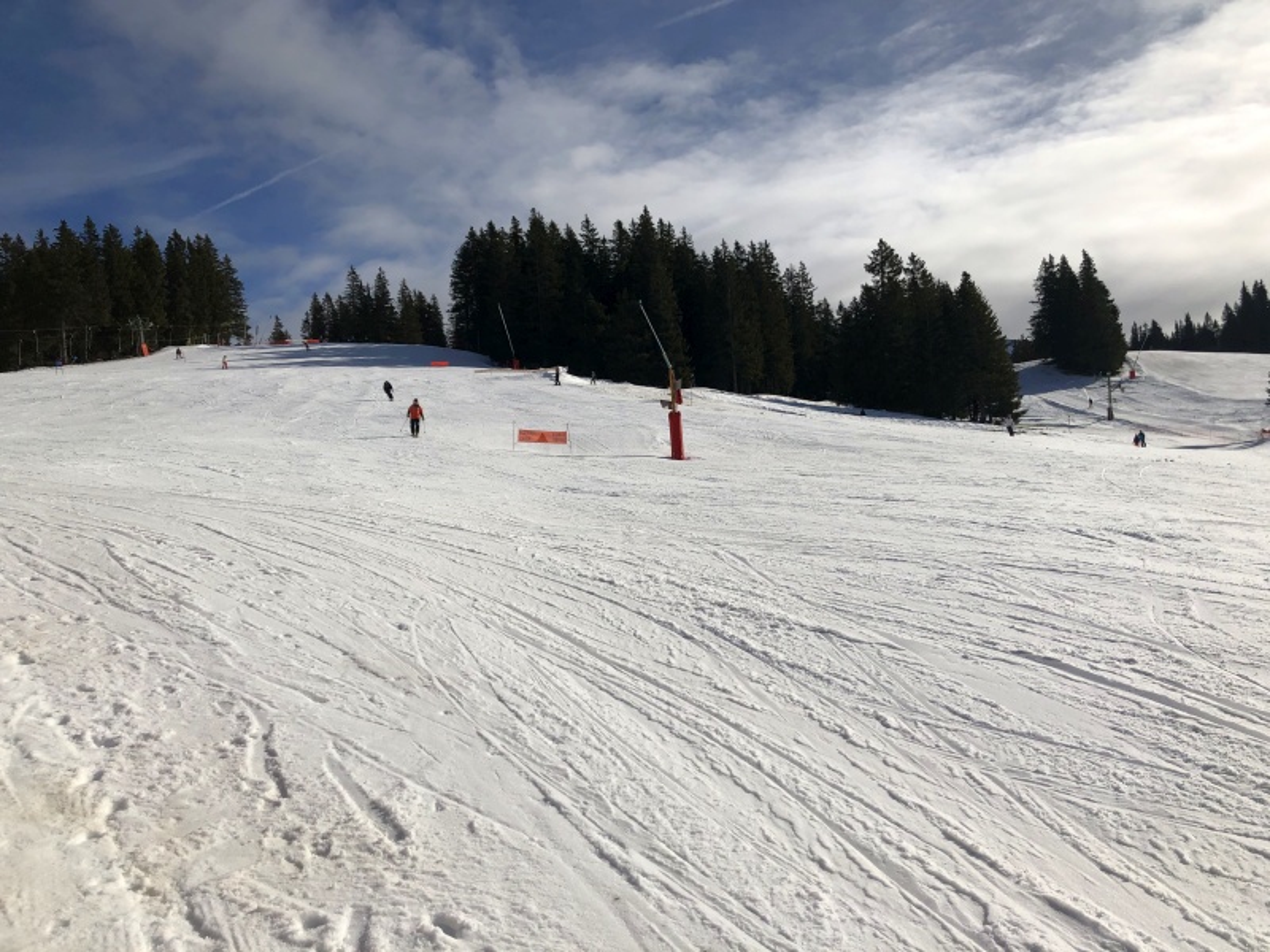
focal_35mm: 28
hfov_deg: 63.4
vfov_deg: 49.7
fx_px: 1027
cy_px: 476
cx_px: 635
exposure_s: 1/8000
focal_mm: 4
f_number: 1.8
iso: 20
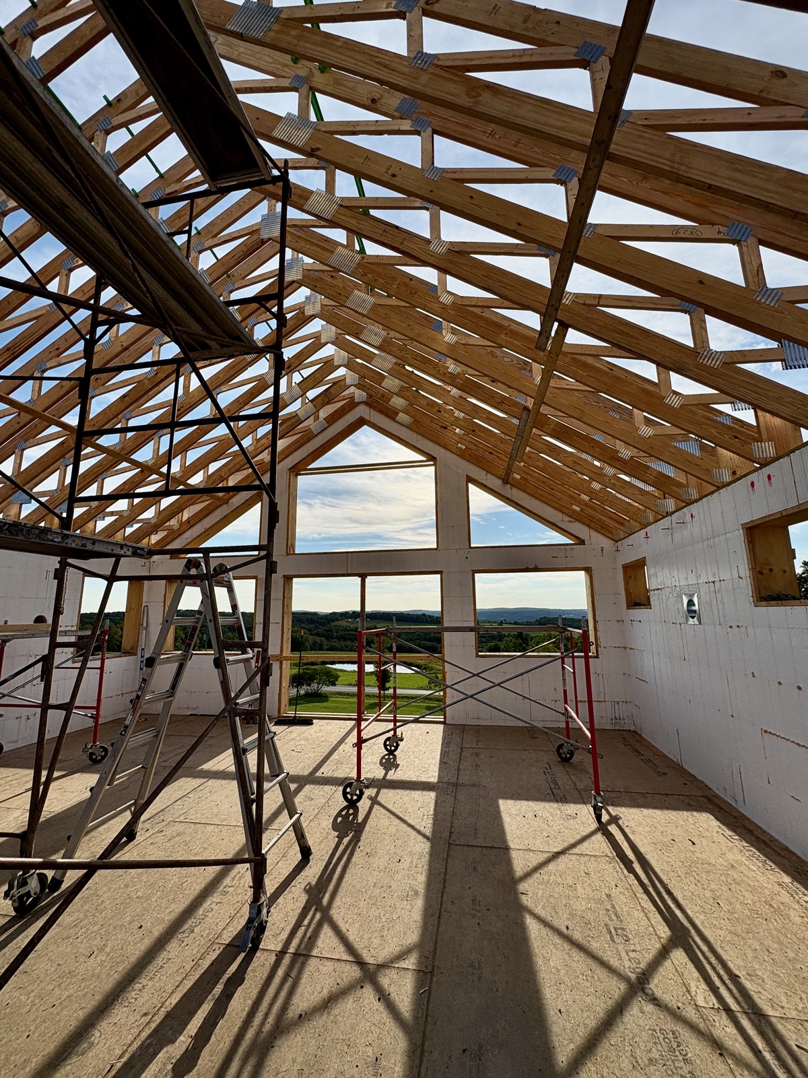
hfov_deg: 85.7
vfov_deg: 102.1
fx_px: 436
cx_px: 404
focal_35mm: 14
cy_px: 539
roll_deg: +0.6
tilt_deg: +10.0
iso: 50
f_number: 2.2
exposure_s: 1/3247
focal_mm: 2.22
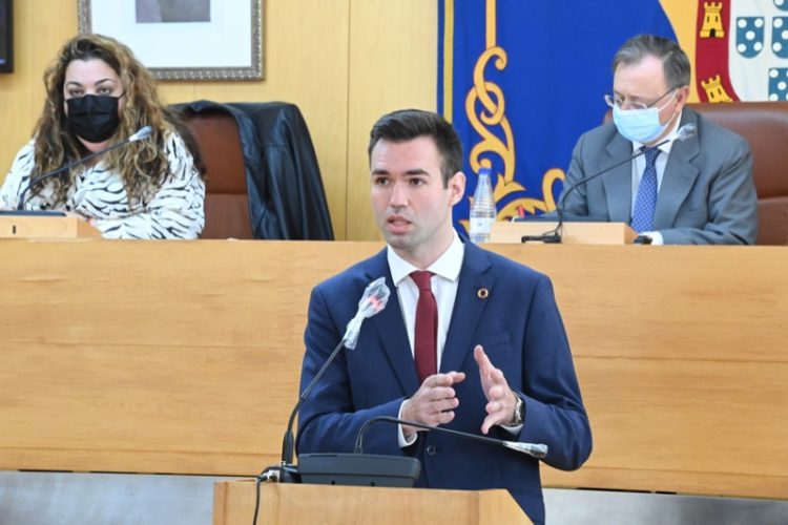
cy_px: 262
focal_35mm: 170
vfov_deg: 8.1
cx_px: 394
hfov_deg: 12.1
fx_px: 3721
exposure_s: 1/160
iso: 16000
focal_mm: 170
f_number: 13
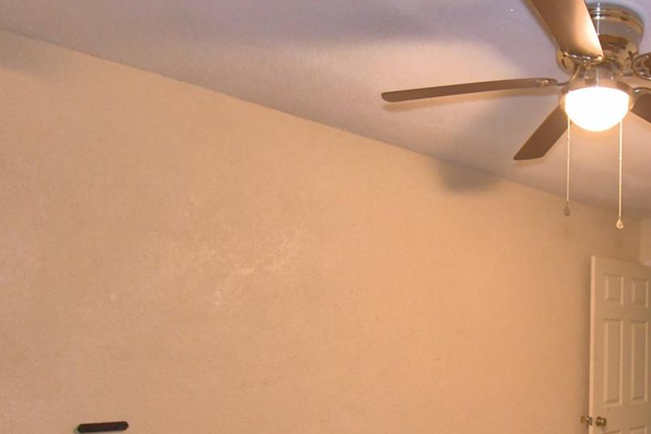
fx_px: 542
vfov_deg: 42.3
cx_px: 557
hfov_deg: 55.6
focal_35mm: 30
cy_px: 325
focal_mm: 10
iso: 1100
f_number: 4.5
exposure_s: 1/30
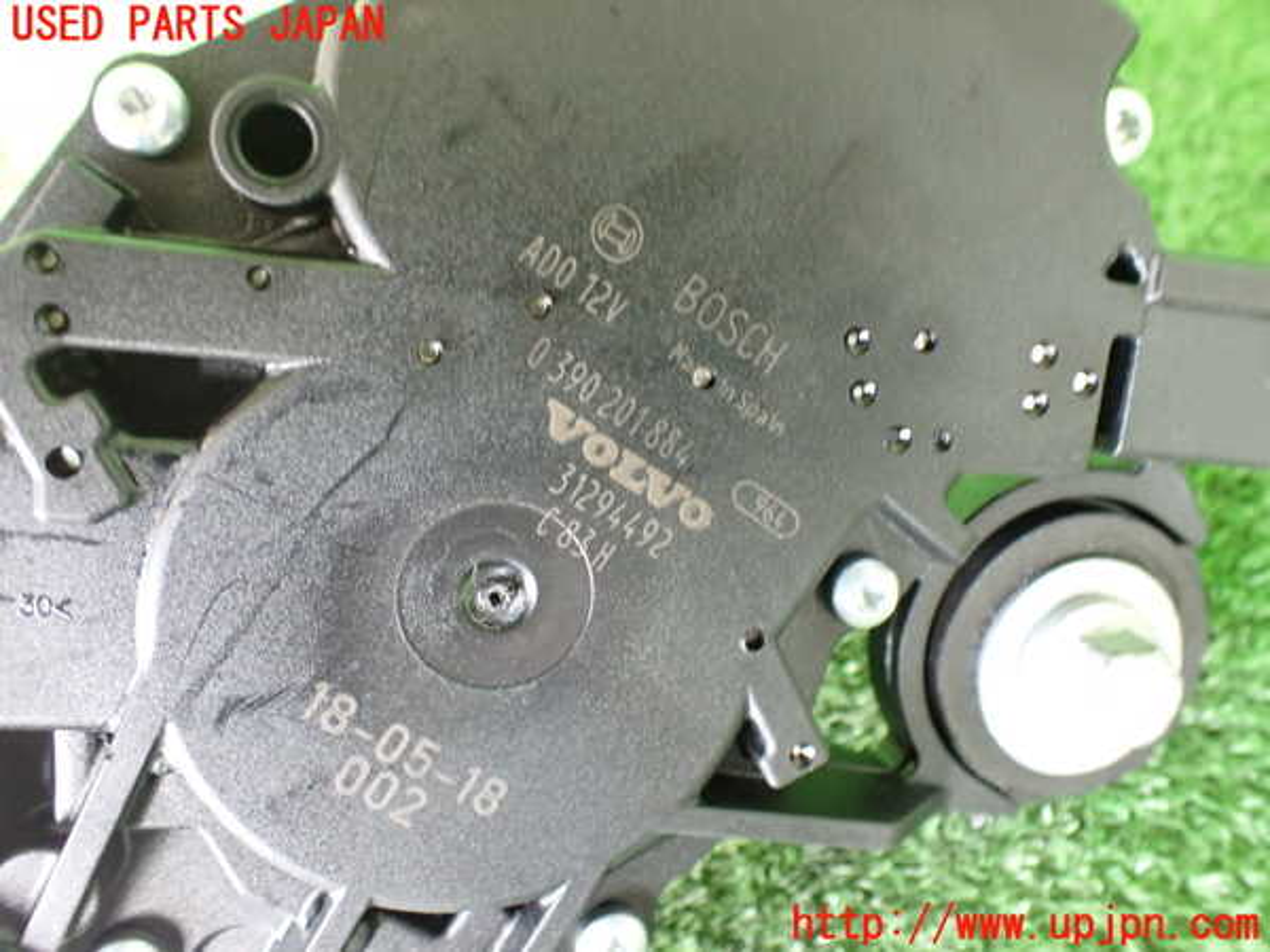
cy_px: 476
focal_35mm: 30
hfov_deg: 60.0
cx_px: 635
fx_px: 1101
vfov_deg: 46.8
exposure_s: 1/30
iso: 1000
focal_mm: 5.4
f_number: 2.3
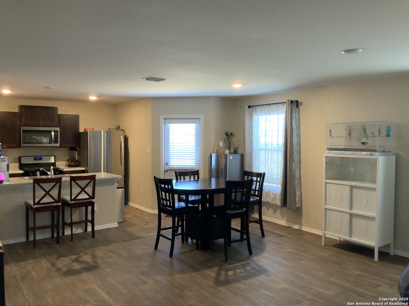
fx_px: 343
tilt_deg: -2.8
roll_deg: +0.8
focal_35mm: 29
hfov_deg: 61.7
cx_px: 204
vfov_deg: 48.2
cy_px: 153
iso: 250
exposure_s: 1/60
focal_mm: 3
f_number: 1.8
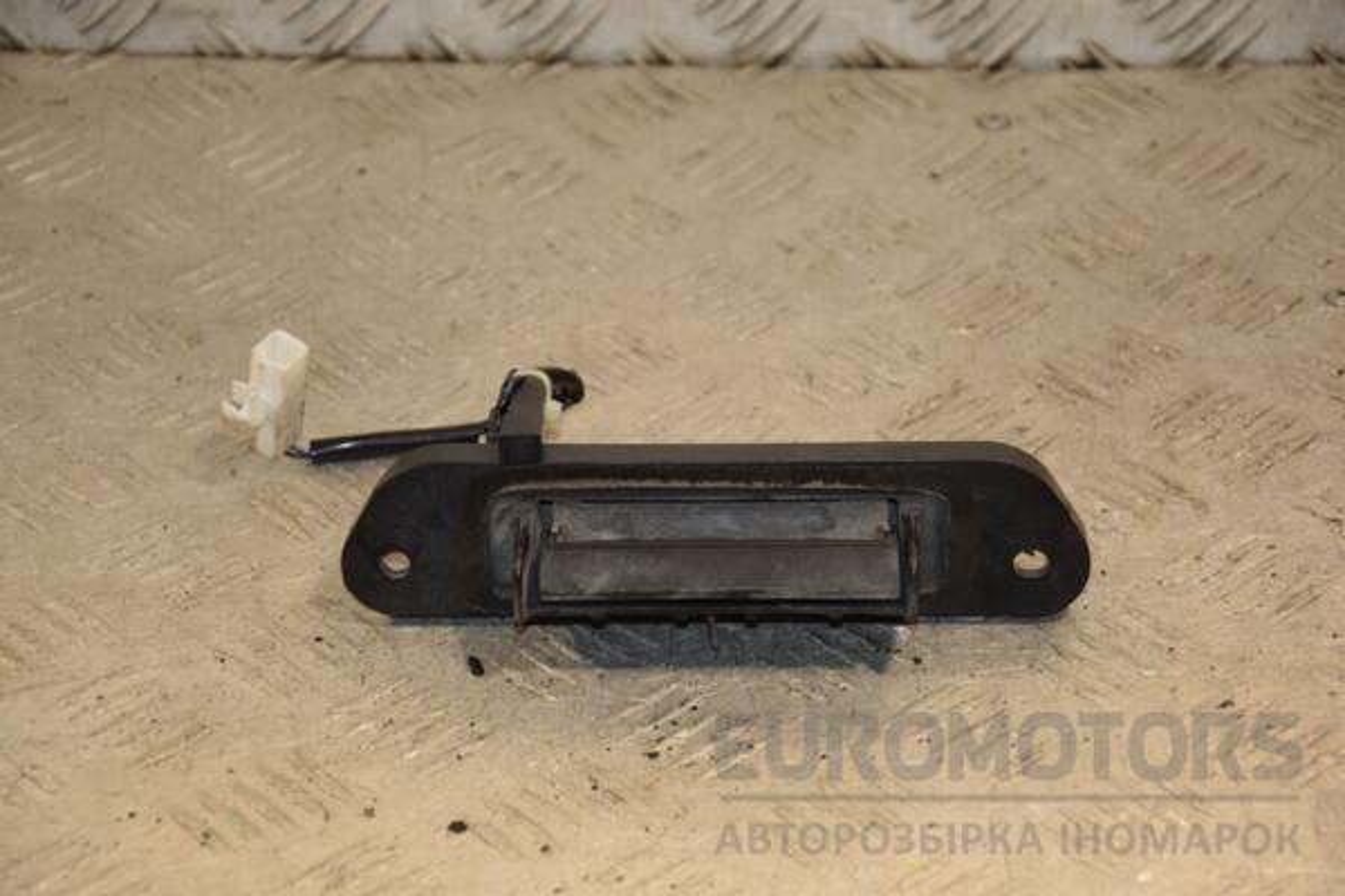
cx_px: 672
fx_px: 4483
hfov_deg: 17.1
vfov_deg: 11.4
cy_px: 448
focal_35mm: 120
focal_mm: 80
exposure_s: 1/160
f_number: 5.3
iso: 800
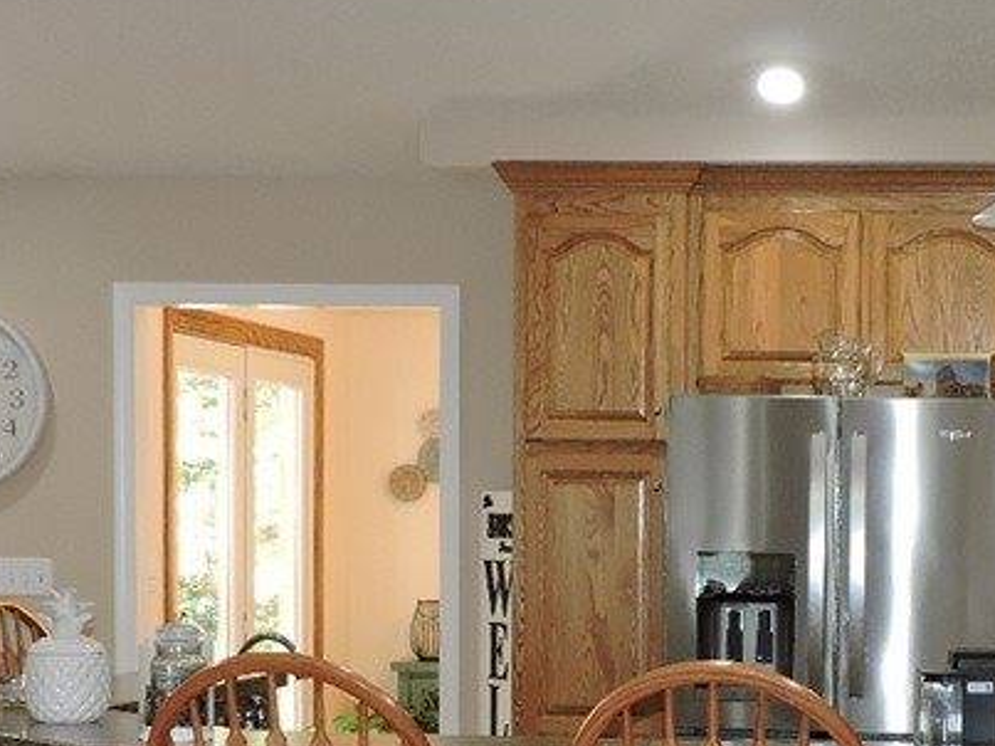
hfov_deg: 21.7
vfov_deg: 16.4
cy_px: 674
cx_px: 807
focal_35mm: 89
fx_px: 2557
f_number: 3.3
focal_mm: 6.2
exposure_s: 1/30
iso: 200
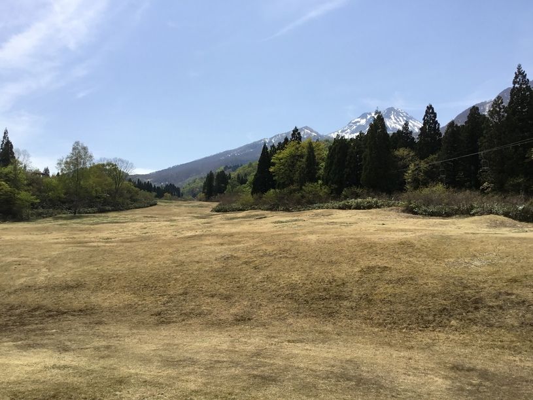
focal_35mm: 31
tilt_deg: +6.9
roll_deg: +0.2
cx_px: 266
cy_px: 200
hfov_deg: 58.4
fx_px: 477
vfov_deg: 45.4
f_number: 2.4
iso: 25
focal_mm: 3.3
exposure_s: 1/1456
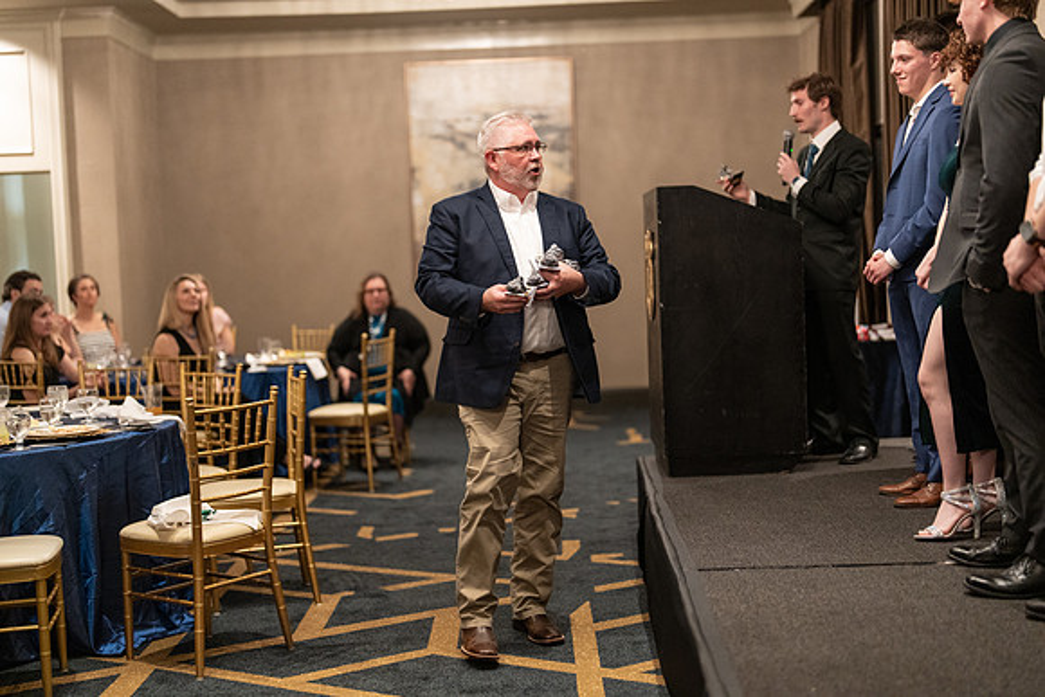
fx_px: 1452
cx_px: 522
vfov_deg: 27.0
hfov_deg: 39.6
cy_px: 348
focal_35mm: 50
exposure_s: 1/320
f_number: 1.2
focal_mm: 50
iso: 2500
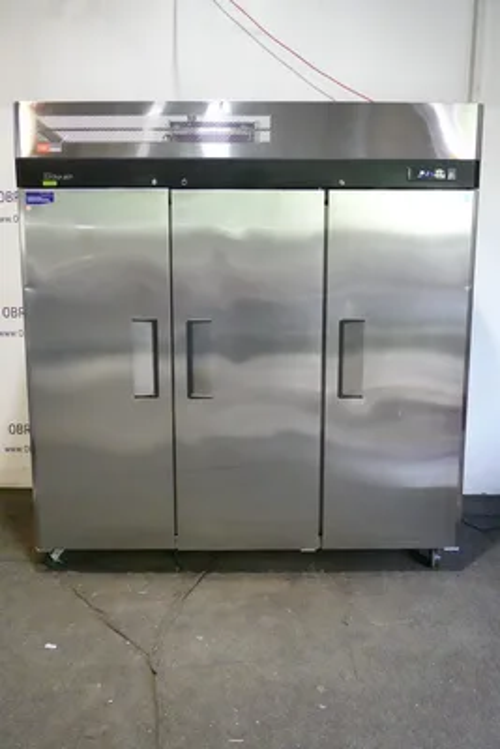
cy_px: 374
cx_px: 250
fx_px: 624
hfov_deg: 43.6
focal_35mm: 30
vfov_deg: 61.9
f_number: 3.5
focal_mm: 11.29
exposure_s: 1/320
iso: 6400
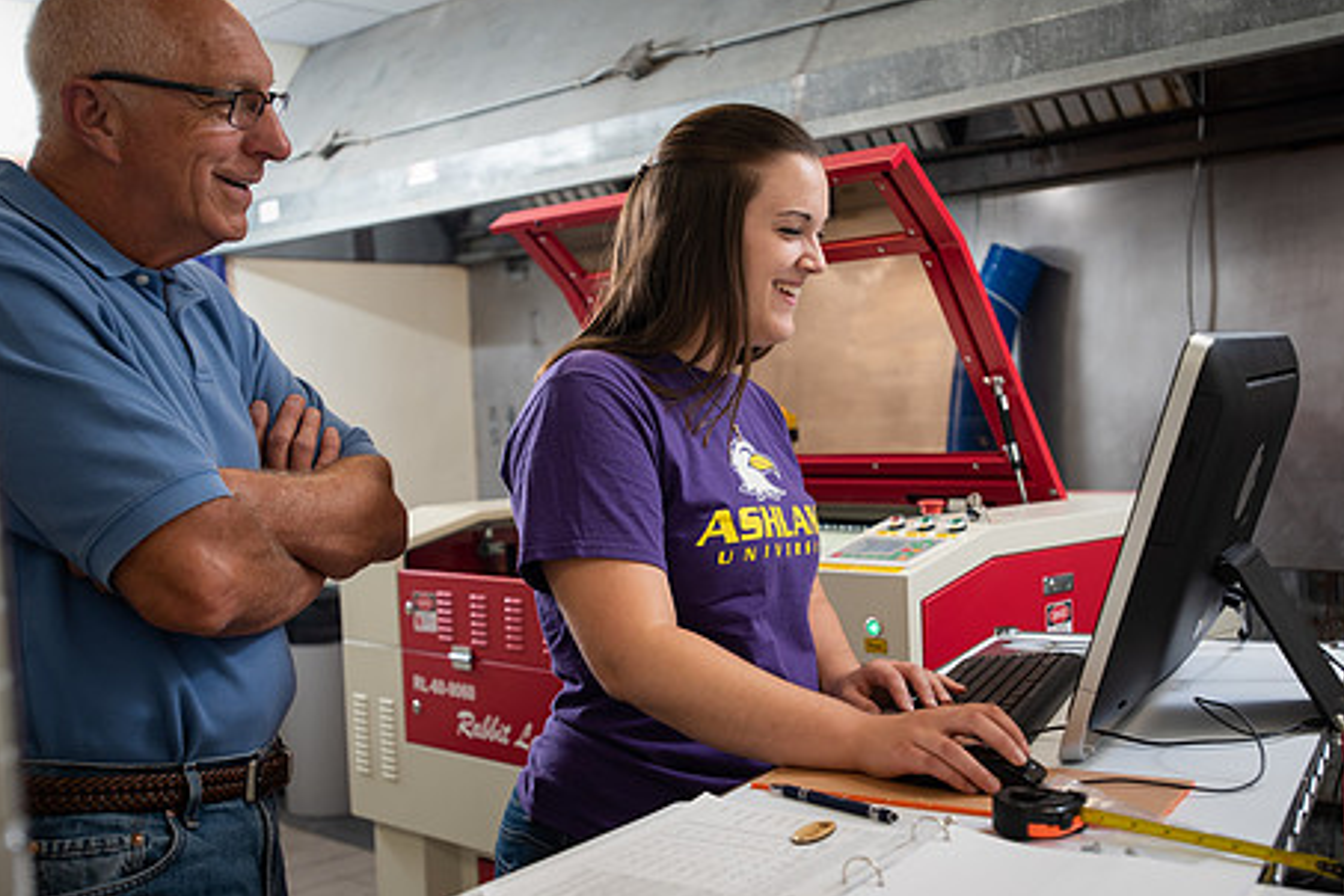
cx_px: 730
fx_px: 1531
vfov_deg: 32.6
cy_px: 506
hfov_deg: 47.4
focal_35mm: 41
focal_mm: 32
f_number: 3.5
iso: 320
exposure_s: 1/200
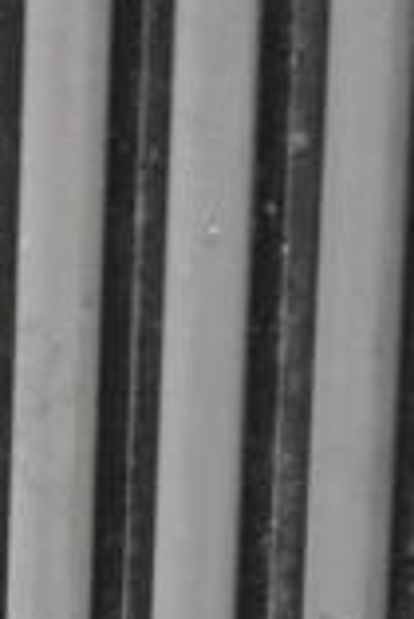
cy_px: 1593
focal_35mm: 479
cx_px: 71
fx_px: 8242
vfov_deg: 4.2
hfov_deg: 2.9
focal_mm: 55
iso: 5000
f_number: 5.6
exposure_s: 1/100
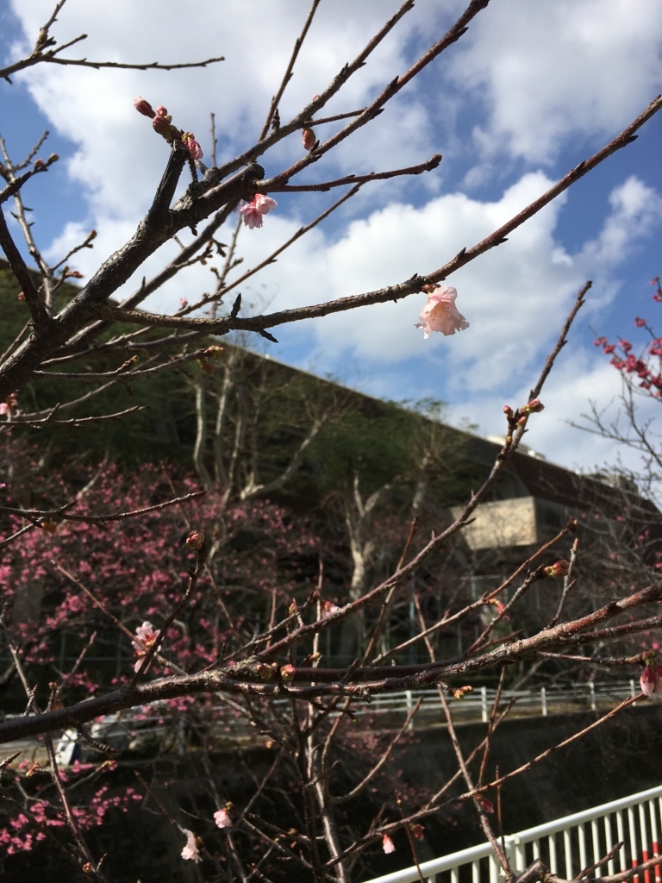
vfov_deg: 61.7
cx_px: 331
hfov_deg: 48.2
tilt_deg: +16.3
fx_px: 739
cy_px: 442
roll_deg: -0.2
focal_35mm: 29
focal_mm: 4.15
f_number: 2.2
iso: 25
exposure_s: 1/3497
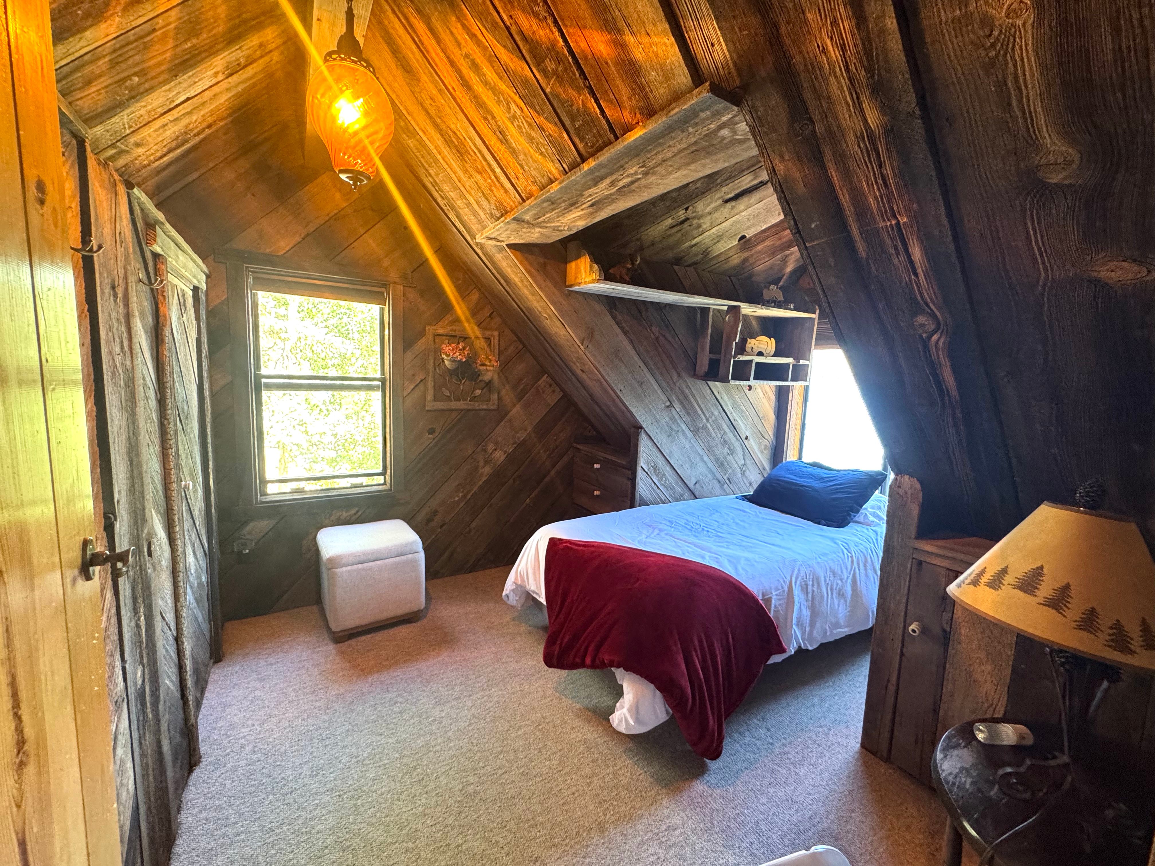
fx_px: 467
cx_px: 578
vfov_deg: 85.7
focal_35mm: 14
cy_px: 433
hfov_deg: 102.1
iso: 400
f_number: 2.2
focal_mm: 2.22
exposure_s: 1/60
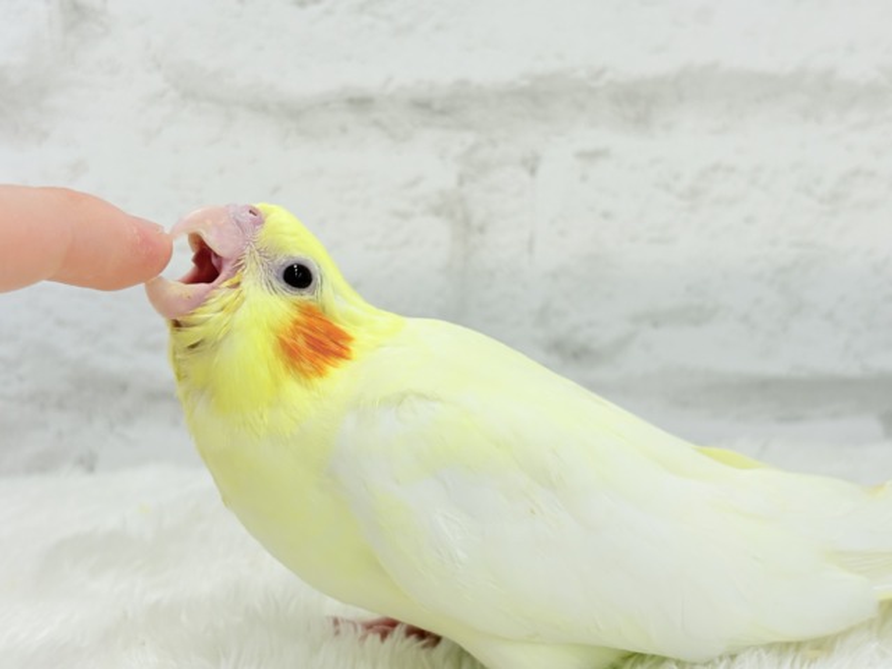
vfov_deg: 28.0
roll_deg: +1.2
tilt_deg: -12.5
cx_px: 446
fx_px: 1340
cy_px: 334
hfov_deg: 36.8
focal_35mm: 52
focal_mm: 5.96
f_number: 1.6
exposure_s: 1/100
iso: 50
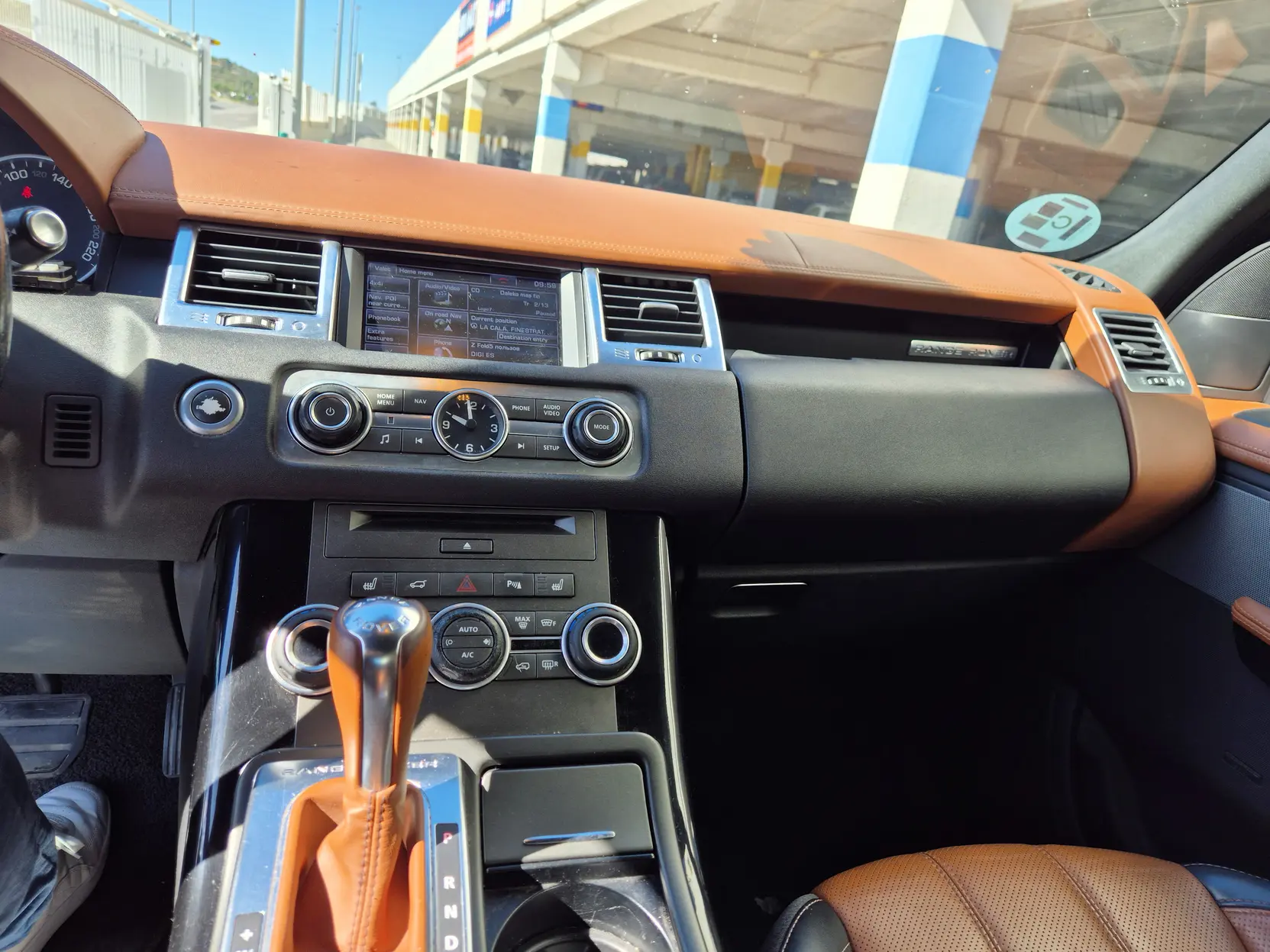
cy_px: 476
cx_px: 635
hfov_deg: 73.9
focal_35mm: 23
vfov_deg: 58.9
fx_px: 844
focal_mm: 5.4
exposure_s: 1/483
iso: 25
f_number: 1.8
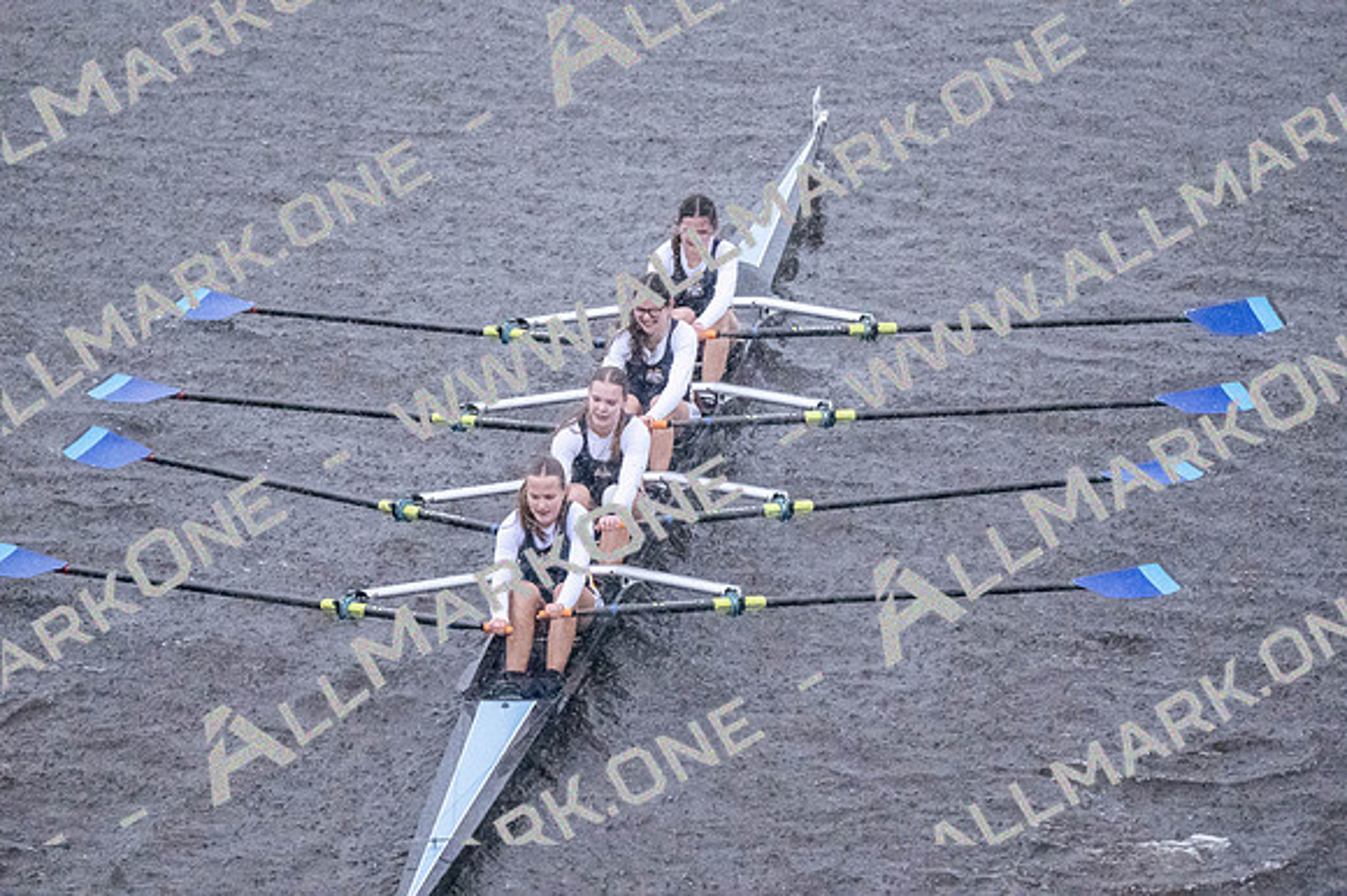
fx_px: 11218
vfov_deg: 4.6
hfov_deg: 6.9
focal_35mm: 300
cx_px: 674
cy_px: 448
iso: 10000
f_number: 2.8
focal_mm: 200
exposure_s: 1/1600
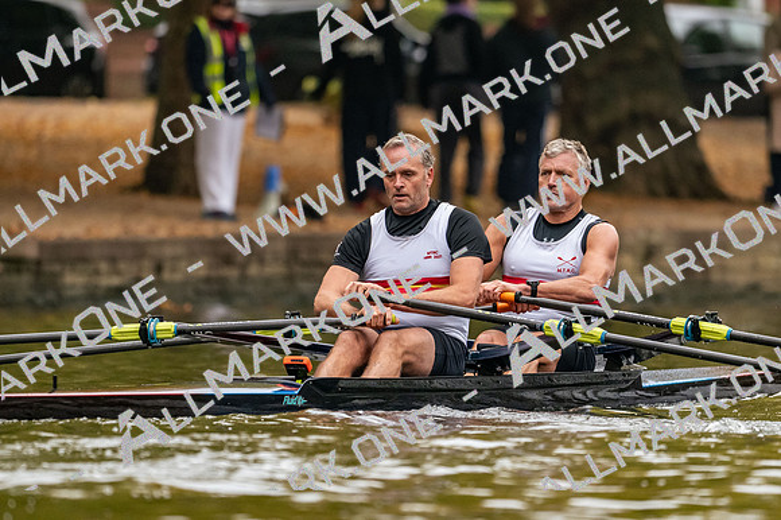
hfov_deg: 3.4
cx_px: 390
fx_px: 13009
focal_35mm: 600
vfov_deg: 2.3
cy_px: 260
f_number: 4.5
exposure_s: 1/2500
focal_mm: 400
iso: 2500
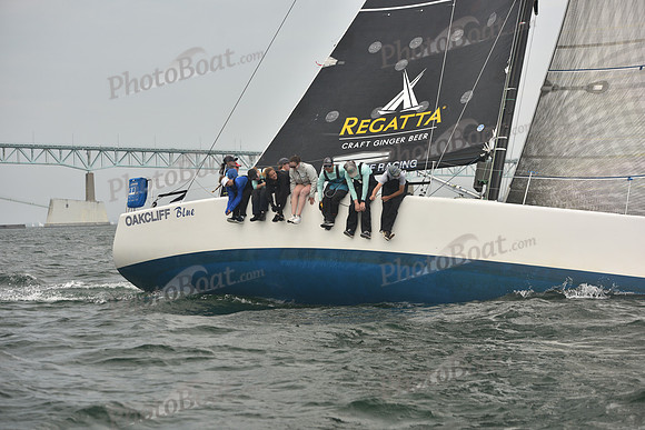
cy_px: 215
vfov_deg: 14.4
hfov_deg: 21.5
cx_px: 322
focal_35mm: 95
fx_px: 1702
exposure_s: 1/500
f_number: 4.5
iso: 250
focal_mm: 95
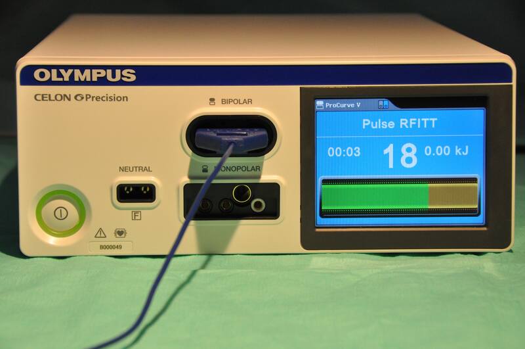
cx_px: 262
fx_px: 1638
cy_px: 174
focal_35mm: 112
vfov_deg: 12.1
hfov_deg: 18.2
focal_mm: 75
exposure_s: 1/250
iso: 1600
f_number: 8
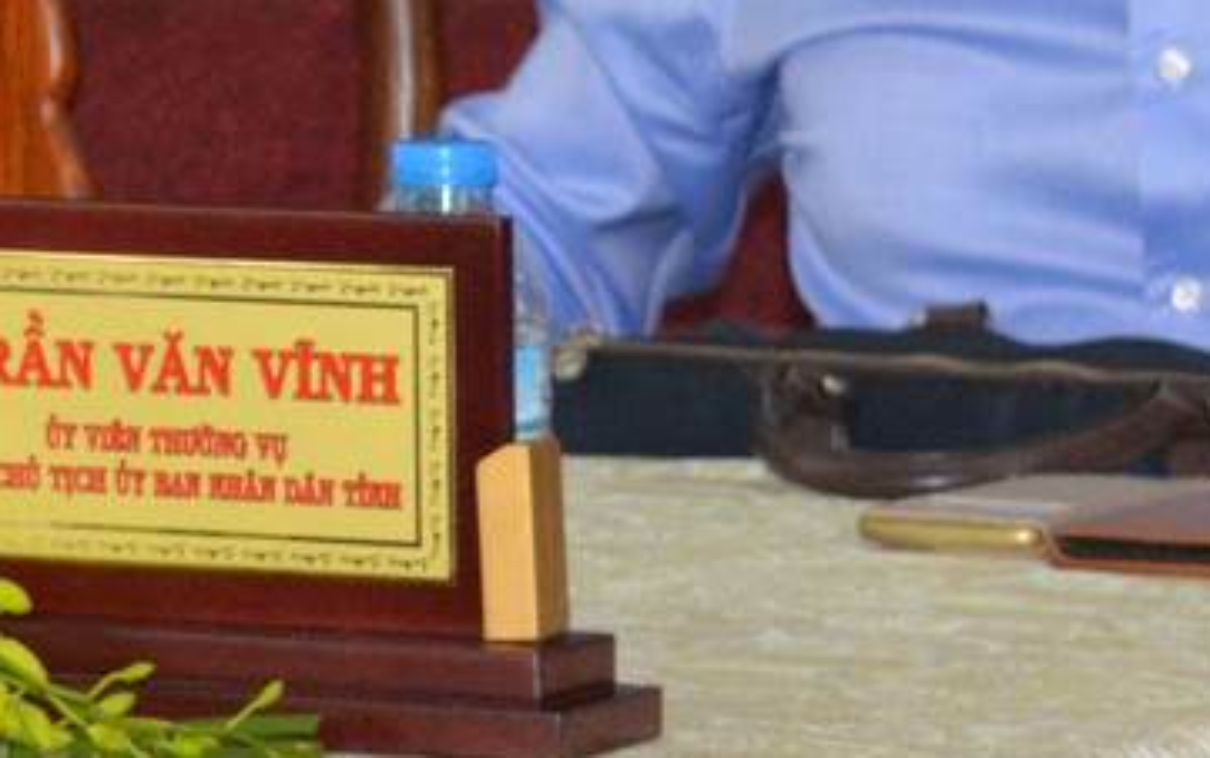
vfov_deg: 3.2
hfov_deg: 5.1
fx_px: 13395
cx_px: -1210
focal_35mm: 406
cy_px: -1122
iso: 2000
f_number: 5.3
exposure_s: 1/60
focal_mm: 48
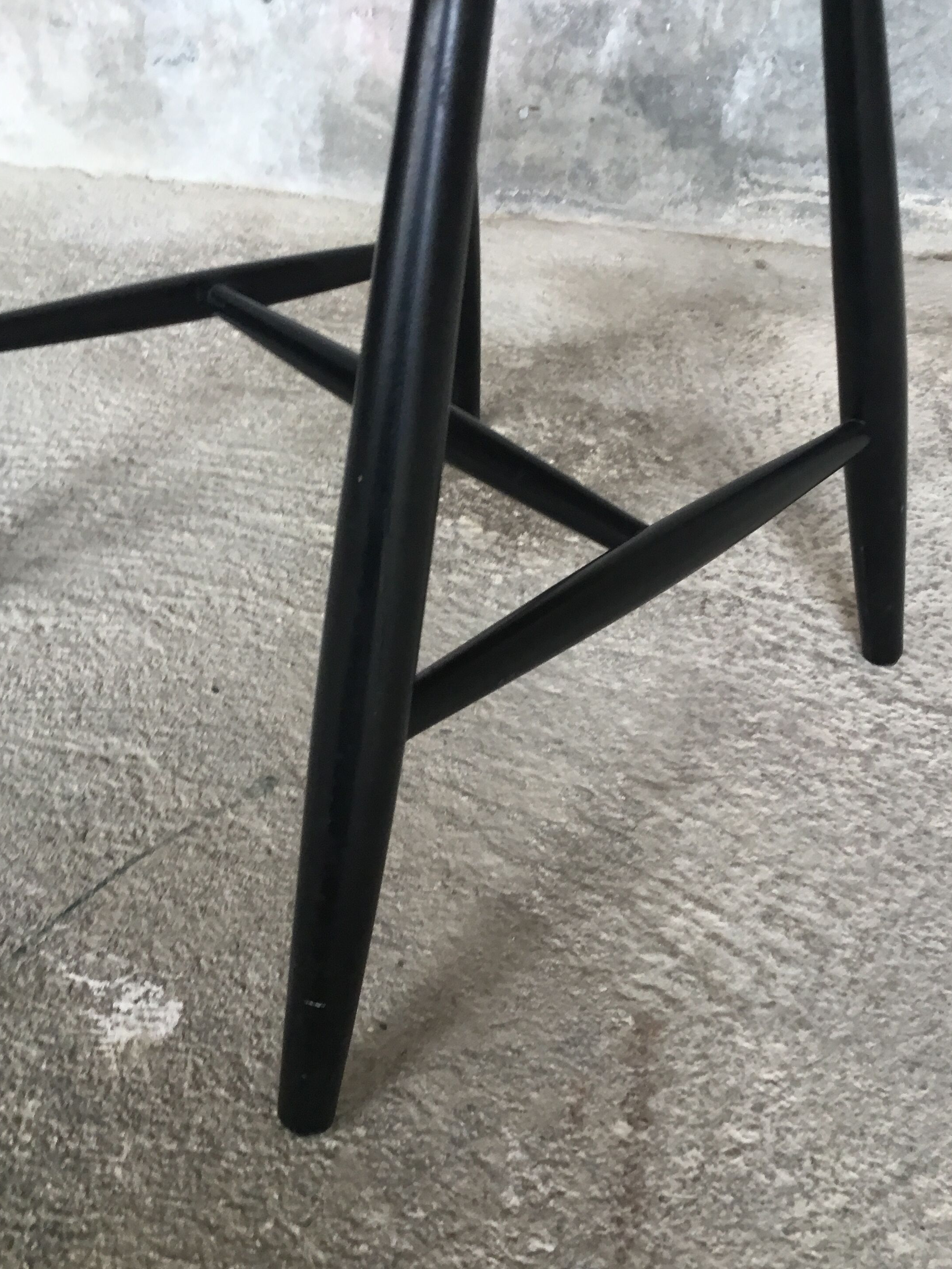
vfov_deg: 52.6
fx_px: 1284
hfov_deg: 40.6
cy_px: 651
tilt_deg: -35.9
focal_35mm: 35
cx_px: 427
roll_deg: +3.6
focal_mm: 3.3
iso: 50
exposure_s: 1/33
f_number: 2.4
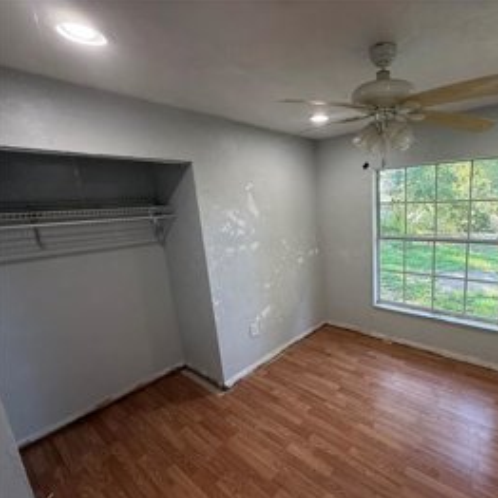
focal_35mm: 17
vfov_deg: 84.0
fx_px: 277
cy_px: 255
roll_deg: +1.6
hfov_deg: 80.7
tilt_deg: -10.0
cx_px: 338
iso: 125
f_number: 2.2
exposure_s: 1/120
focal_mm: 2.22
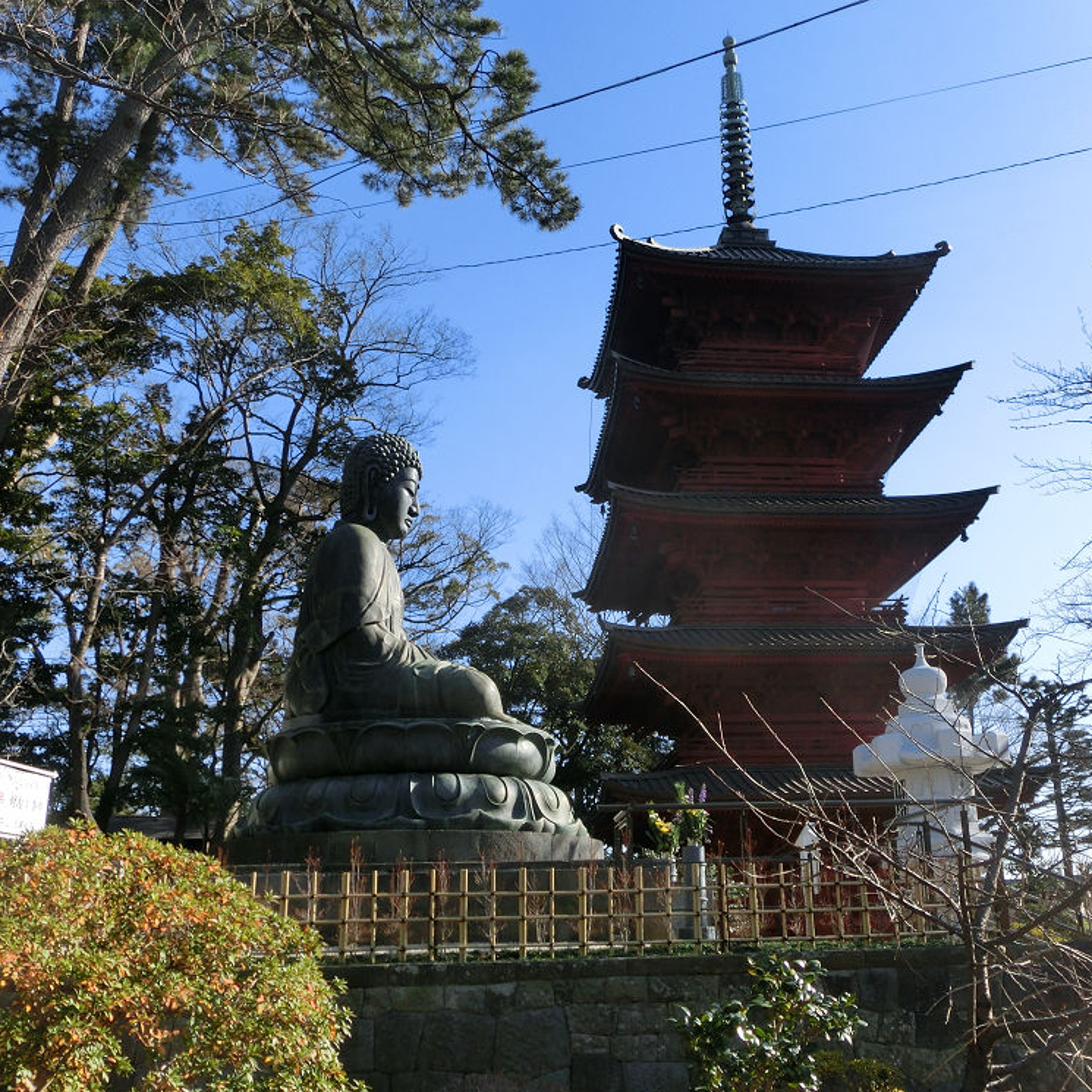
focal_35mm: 34
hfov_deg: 48.3
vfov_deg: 48.4
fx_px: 1213
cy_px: 561
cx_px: 632
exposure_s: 1/1000
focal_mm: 5
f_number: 3
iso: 80
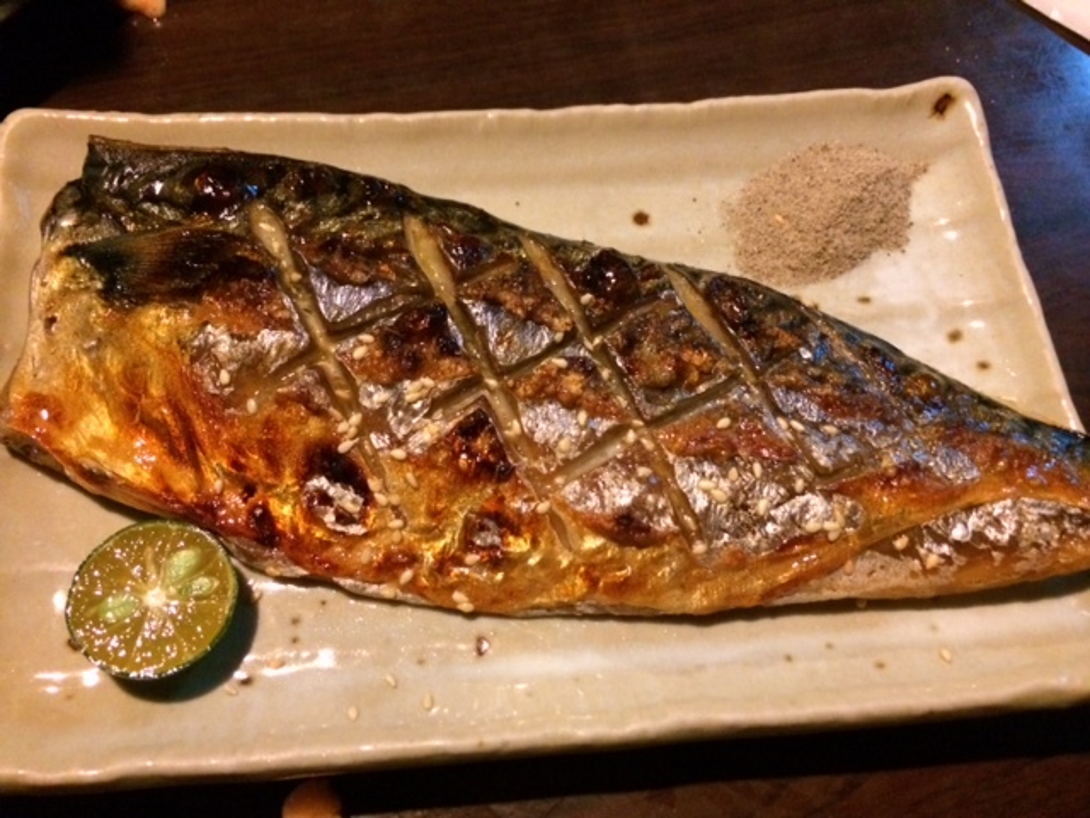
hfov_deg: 60.0
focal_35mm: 30
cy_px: 409
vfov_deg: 46.8
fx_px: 945
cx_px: 545
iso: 500
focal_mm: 4.12
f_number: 2.2
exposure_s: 1/15
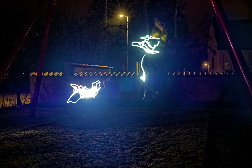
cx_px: 126
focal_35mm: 50
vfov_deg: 27.0
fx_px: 350
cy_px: 84
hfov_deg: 39.6
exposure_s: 15
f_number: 13
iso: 400
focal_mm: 50
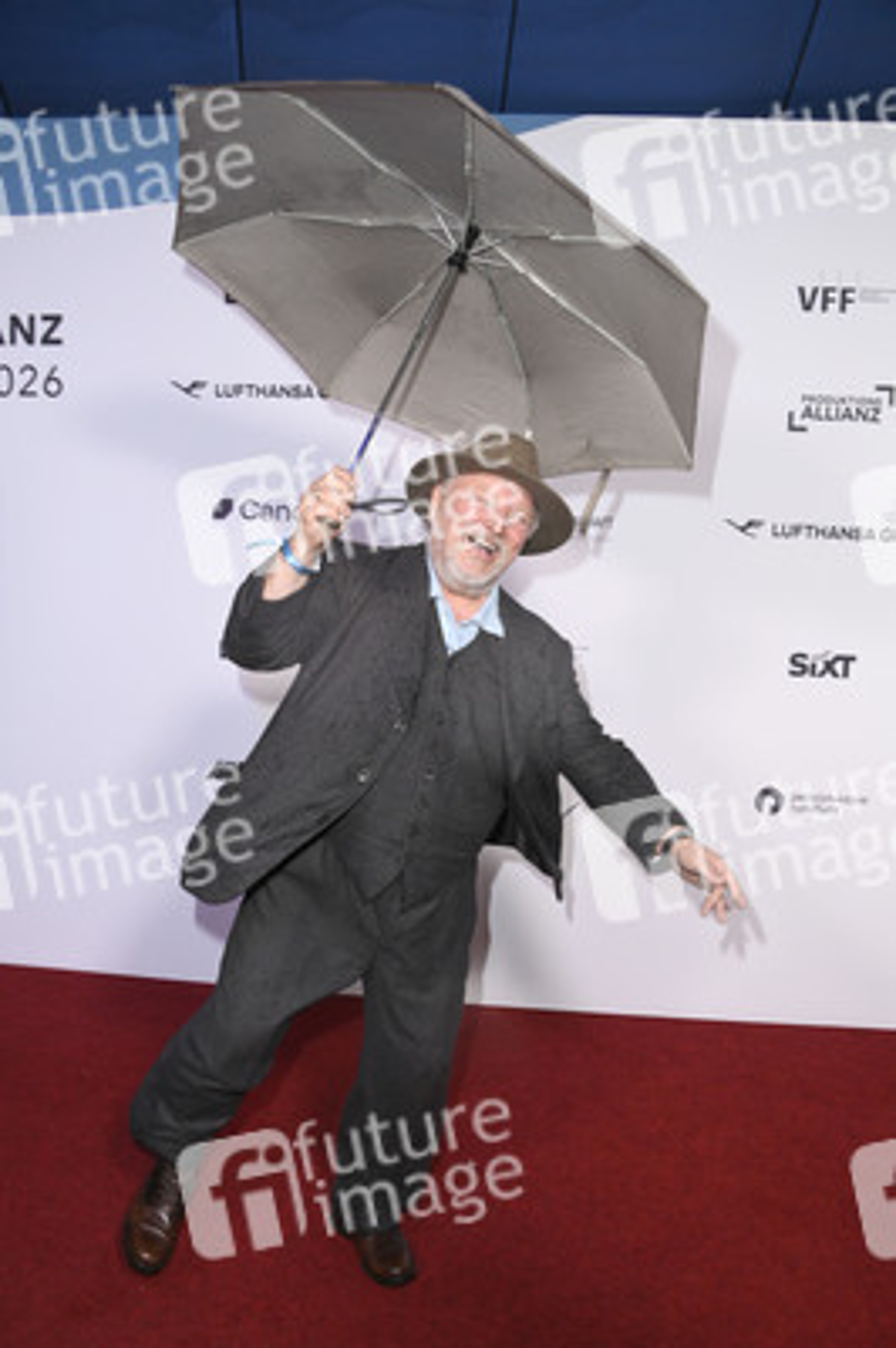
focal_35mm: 28
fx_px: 1047
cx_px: 448
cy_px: 674
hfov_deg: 46.3
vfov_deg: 65.5
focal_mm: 28
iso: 1600
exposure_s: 1/200
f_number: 5.6
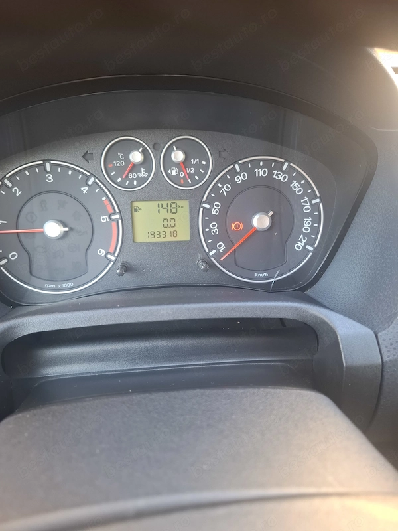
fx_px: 353
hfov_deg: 58.9
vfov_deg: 73.9
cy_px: 266
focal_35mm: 23
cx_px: 199
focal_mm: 5.54
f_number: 1.8
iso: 200
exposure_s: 1/50
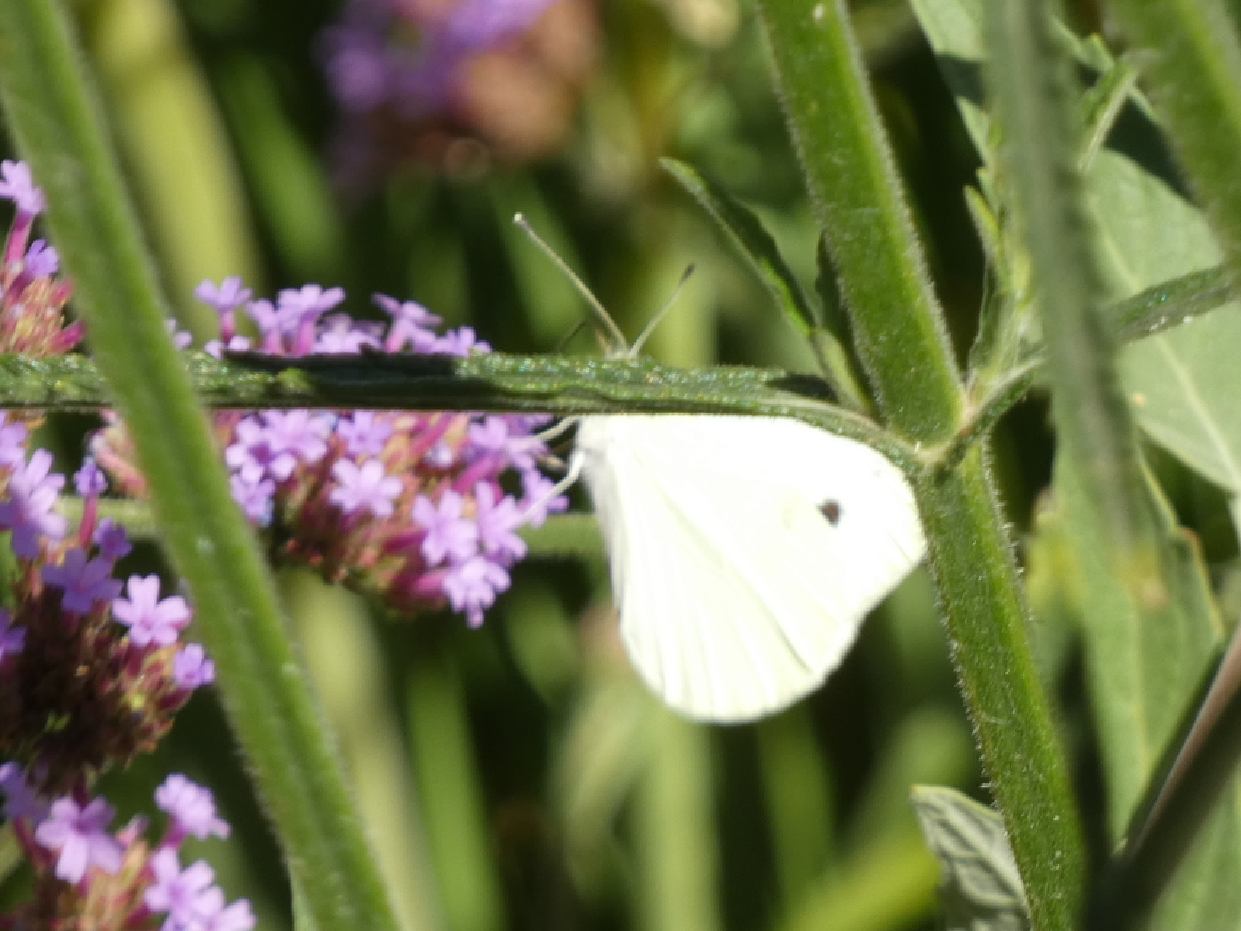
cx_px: 620
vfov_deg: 2.2
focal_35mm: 681
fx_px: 24418
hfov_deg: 2.9
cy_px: 466
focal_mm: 121.9
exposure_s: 1/100
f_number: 5.6
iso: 80
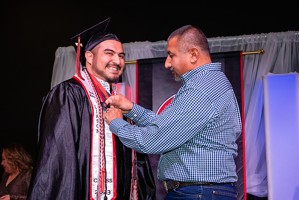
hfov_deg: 27.1
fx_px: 621
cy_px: 103
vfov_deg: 18.2
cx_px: 145
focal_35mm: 75
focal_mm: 59
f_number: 5.6
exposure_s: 1/160
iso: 640
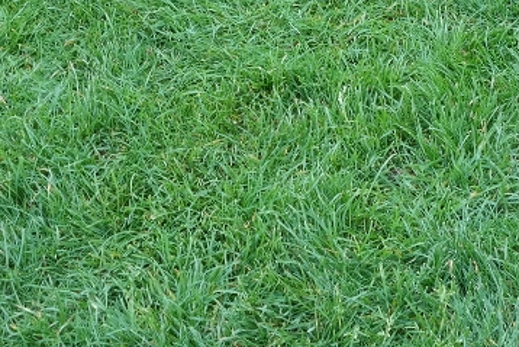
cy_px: -312
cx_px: 345
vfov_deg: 9.6
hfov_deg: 15.3
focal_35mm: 134
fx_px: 1933
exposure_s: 1/50
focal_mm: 20
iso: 200
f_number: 6.3
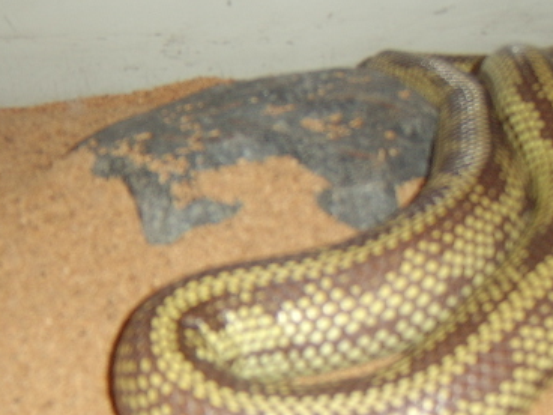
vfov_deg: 22.1
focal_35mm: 66
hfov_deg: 29.1
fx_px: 1054
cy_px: 283
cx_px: 389
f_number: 2.7
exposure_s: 1/60
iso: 141
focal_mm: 9.86
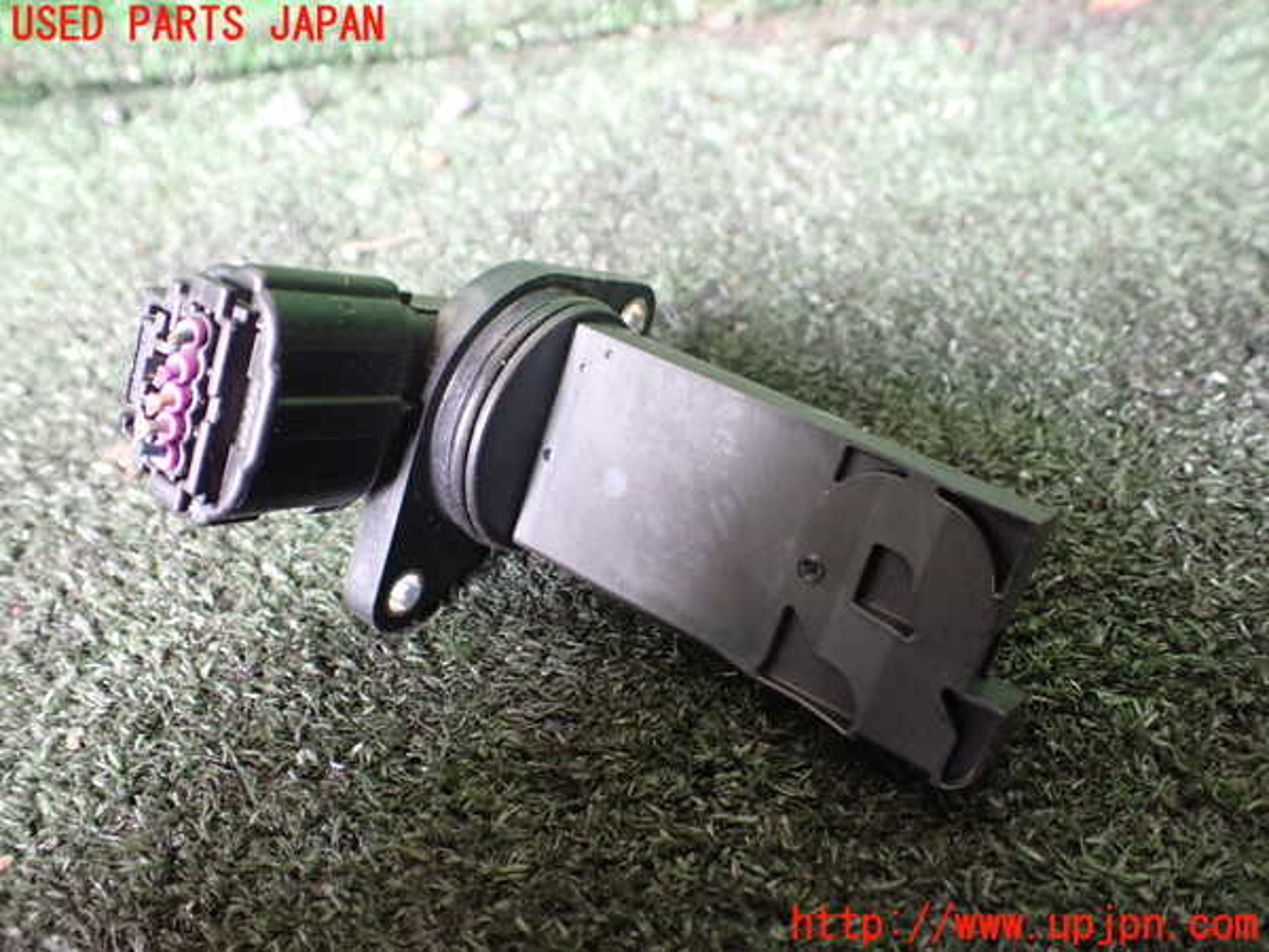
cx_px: 634
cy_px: 476
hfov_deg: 60.0
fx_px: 1100
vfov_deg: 46.8
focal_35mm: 30
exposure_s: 1/40
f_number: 2.3
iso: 800
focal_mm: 5.4
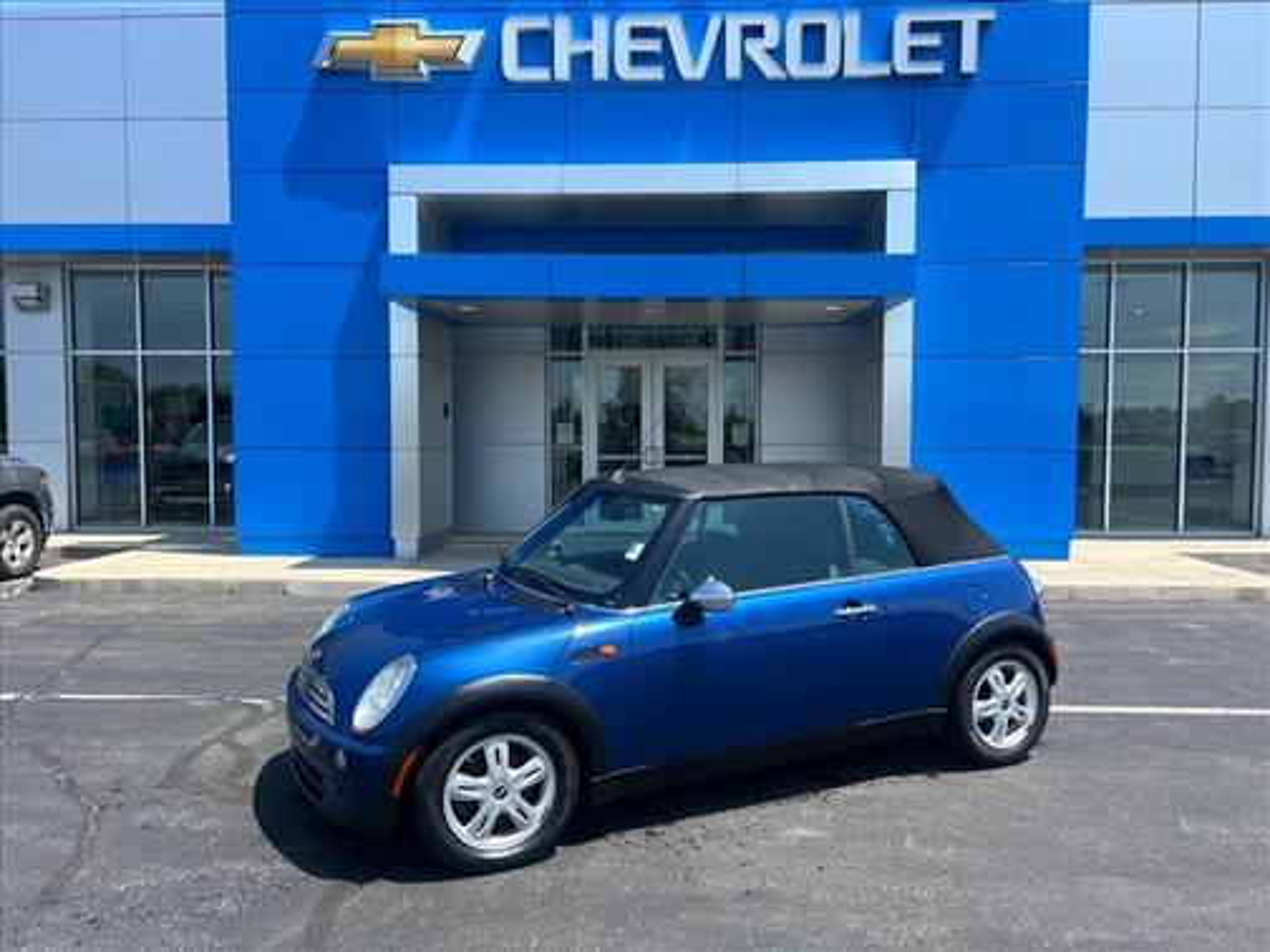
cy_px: 476
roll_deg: -0.4
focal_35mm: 26
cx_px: 635
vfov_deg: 53.1
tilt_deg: -3.5
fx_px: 954
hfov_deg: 67.3
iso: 50
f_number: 1.5
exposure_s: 1/2208
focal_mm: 5.7
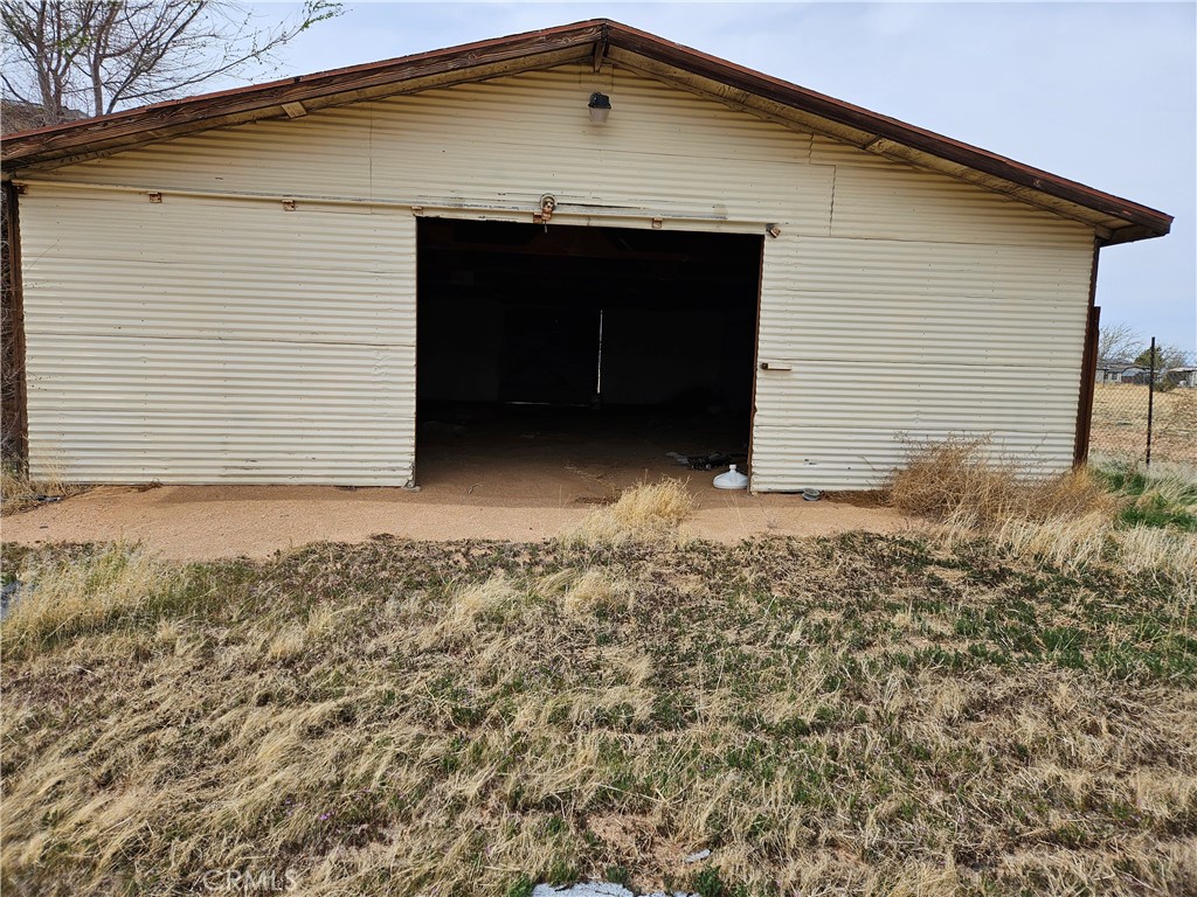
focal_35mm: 23
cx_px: 598
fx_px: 795
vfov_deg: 58.9
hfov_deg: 73.9
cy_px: 448
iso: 25
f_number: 1.8
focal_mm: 5.4
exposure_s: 1/2240
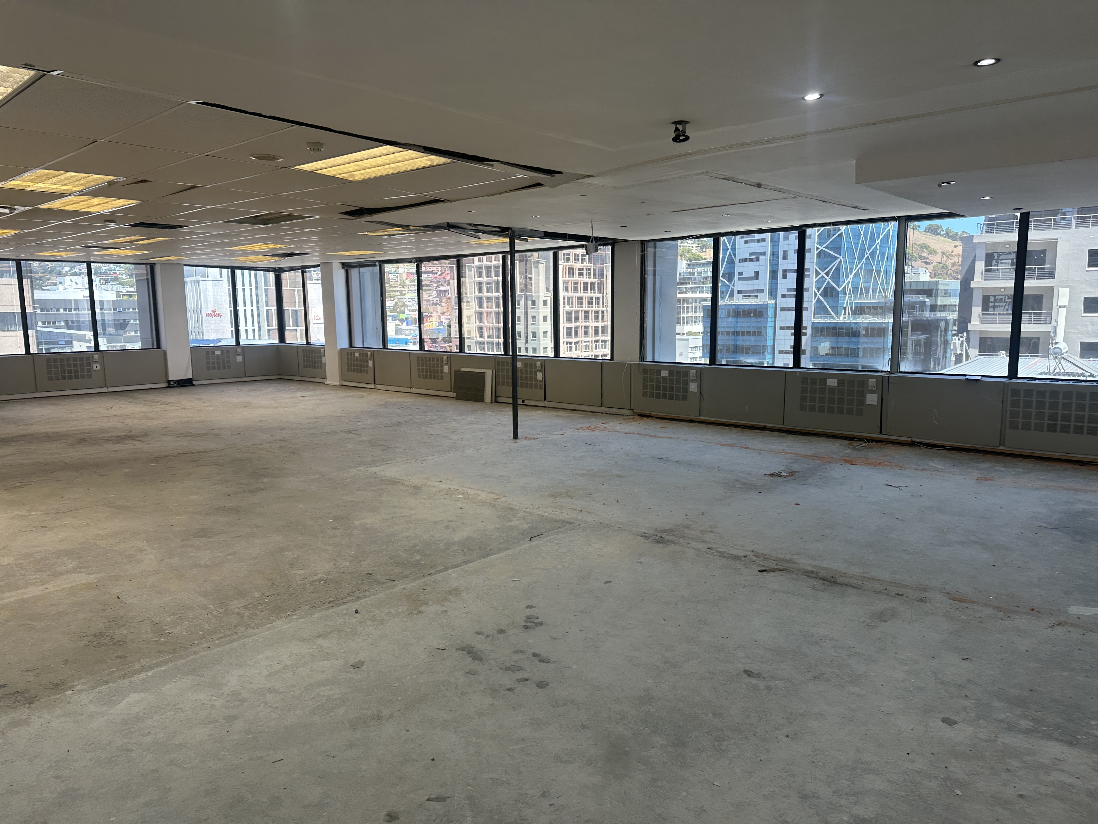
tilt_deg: -6.0
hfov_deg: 71.6
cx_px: 549
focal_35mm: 24
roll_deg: -0.1
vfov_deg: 56.8
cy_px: 412
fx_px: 761
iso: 50
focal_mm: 6.86
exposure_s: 1/116
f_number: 1.78
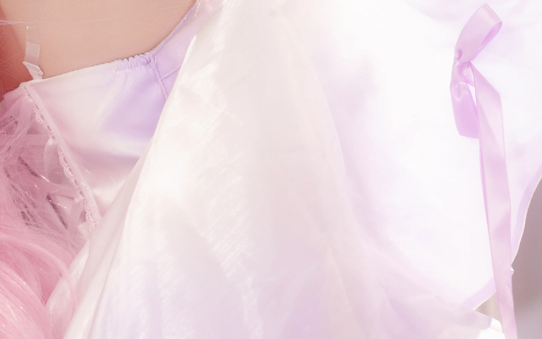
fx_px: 3117
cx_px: 133
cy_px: 142
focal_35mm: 211
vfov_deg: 6.2
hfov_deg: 9.9
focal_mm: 58
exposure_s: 1/125
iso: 250
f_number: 2.8
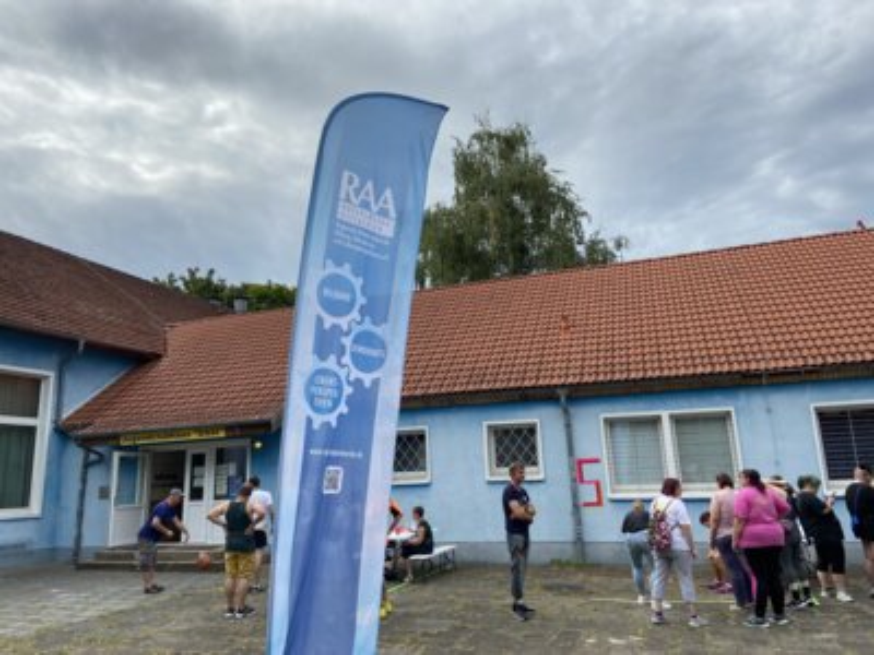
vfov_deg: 53.1
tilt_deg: +12.8
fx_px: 656
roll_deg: +2.4
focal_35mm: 26
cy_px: 328
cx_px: 437
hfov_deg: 67.3
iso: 32
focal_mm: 4.25
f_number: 1.8
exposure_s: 1/1316
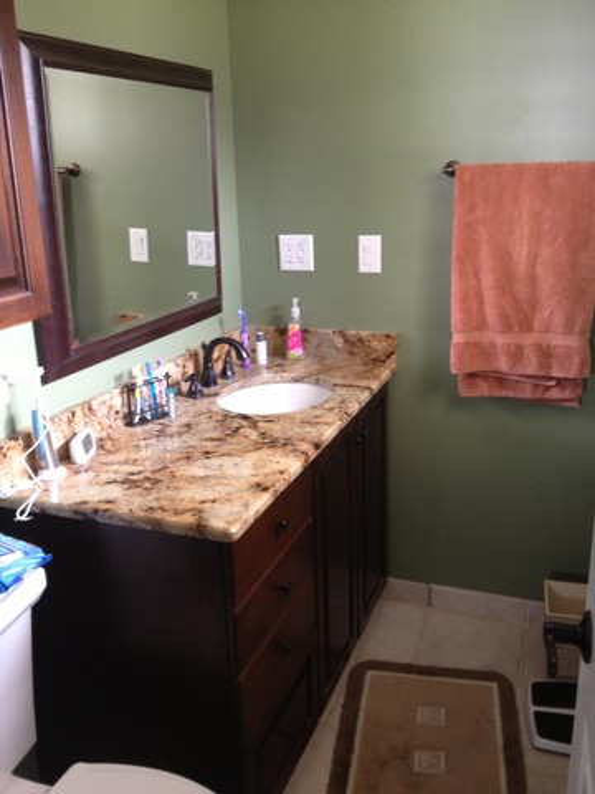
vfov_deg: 52.6
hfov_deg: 40.7
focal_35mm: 35
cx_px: 298
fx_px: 802
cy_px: 397
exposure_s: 1/20
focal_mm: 4.28
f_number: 2.4
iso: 160
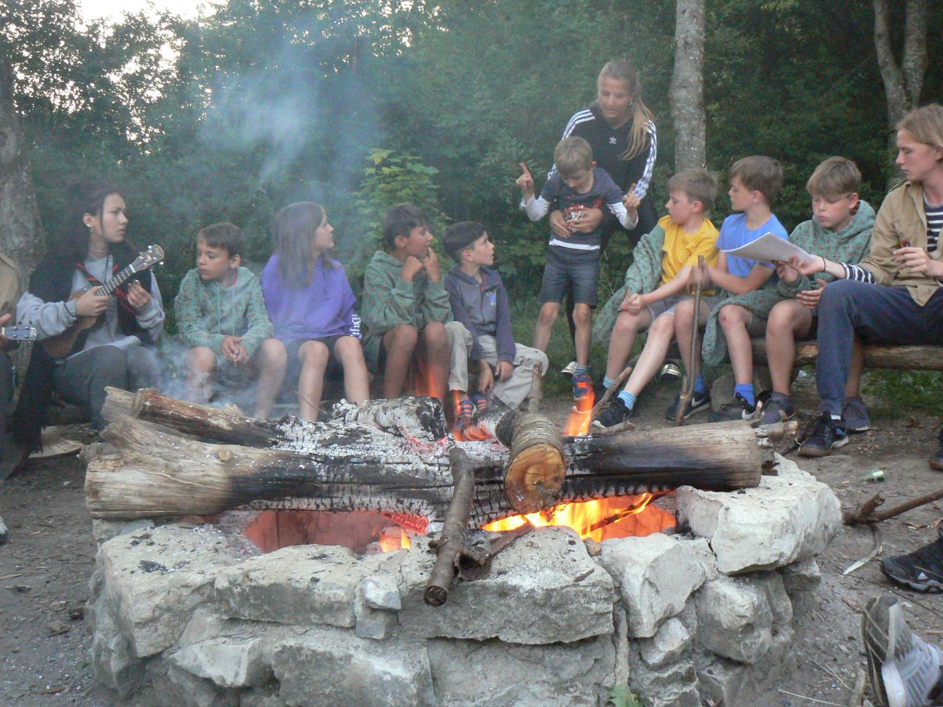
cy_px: 354
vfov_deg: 39.7
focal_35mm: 36
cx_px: 472
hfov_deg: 51.4
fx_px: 981
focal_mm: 6
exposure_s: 1/25
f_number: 8
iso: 400
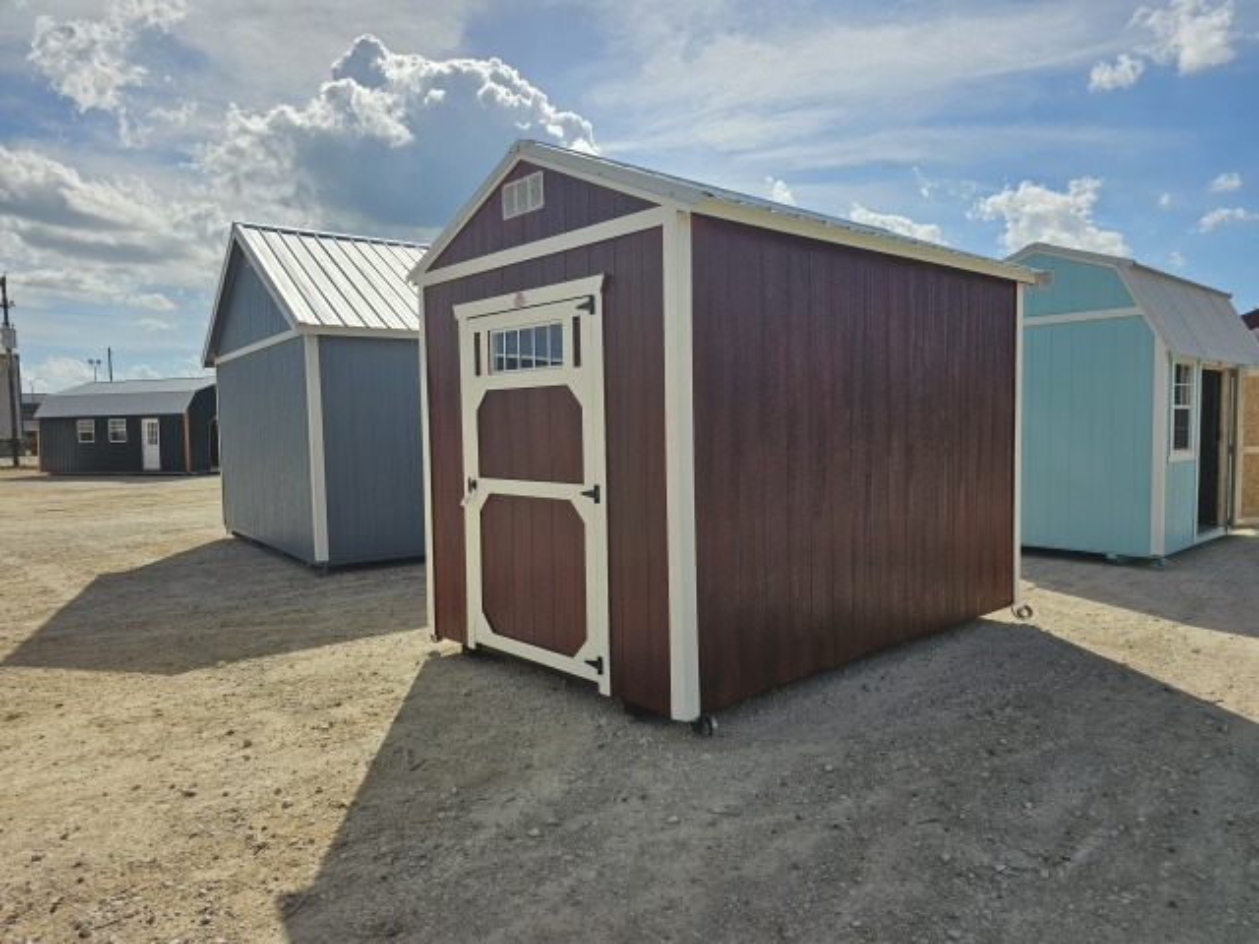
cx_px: 630
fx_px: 837
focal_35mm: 23
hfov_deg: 73.9
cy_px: 472
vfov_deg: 58.9
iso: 12
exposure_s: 1/1700
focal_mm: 6.3
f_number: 1.7
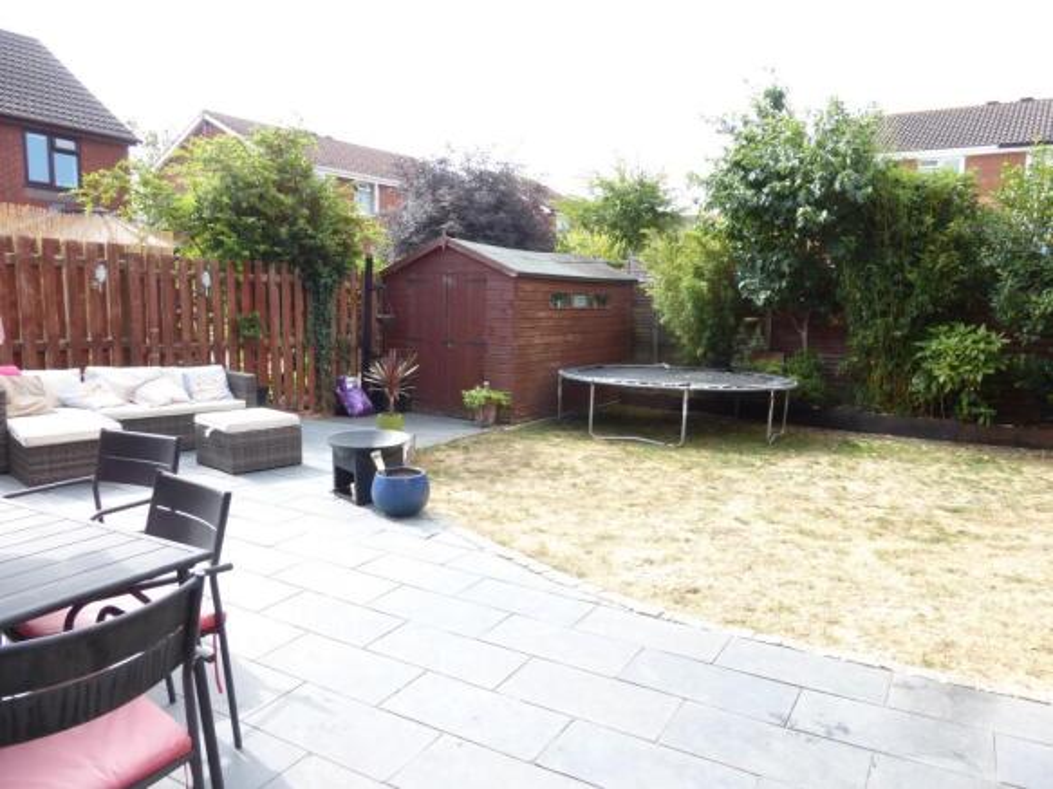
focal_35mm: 24
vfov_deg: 56.8
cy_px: 394
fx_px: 730
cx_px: 526
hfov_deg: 71.6
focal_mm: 4.3
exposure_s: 1/160
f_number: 4
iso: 100
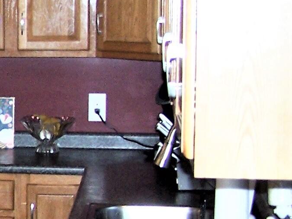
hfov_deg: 12.4
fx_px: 1223
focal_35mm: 145
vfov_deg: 10.2
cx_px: -239
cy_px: 132
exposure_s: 1/60
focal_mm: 6.3
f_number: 2.8
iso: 140
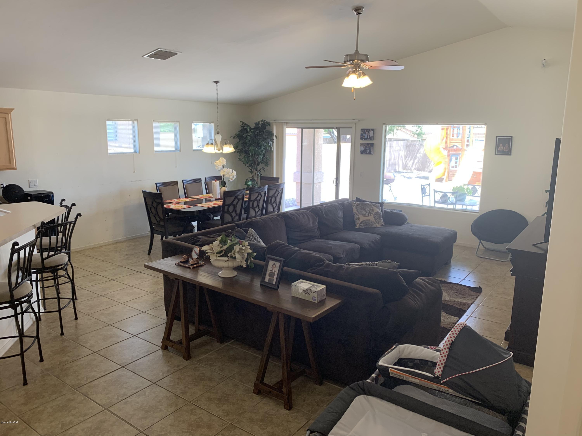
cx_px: 291
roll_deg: -0.4
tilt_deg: -9.4
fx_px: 437
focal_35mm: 26
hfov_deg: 67.3
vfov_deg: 53.1
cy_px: 218
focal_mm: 4.25
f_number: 1.8
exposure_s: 1/60
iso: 50
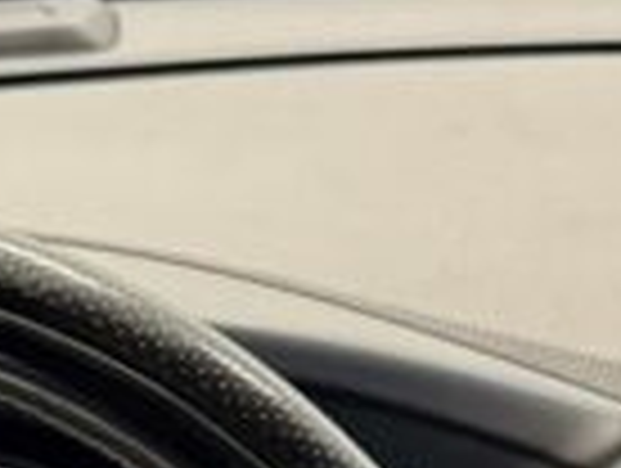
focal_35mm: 178
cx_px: -288
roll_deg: +2.1
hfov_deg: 10.7
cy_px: 1246
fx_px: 3199
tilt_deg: -32.7
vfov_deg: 7.6
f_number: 1.78
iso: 500
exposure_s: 1/50
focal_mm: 6.76
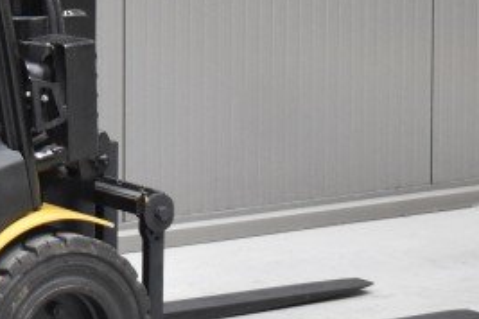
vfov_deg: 8.1
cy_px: -97
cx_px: -353
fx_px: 2238
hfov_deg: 11.4
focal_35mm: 168
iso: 1600
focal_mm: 25
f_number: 4.5
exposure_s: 1/30
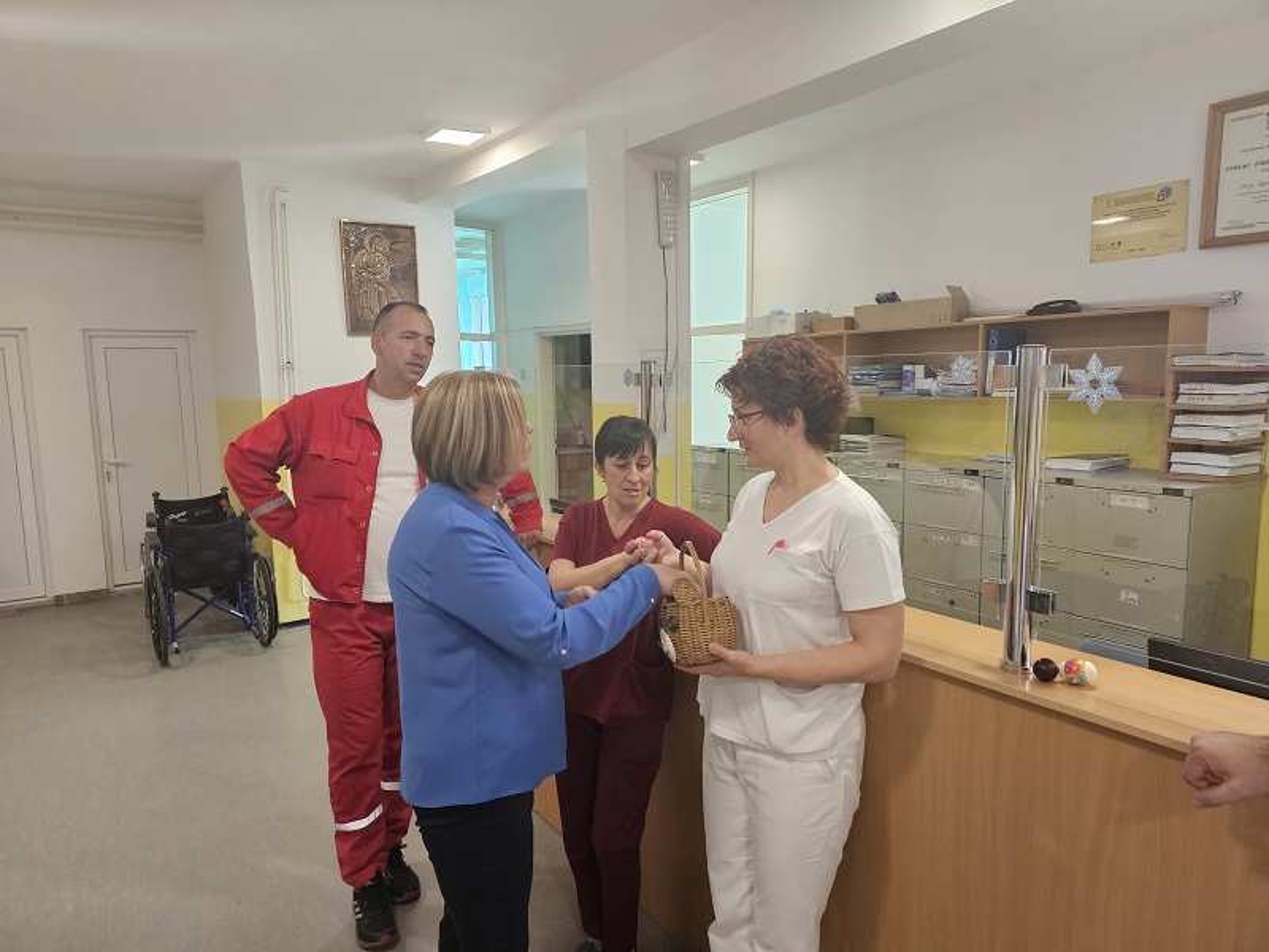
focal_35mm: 23
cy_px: 476
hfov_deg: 73.9
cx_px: 634
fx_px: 843
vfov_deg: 58.9
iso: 400
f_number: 1.7
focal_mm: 6.3
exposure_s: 1/100
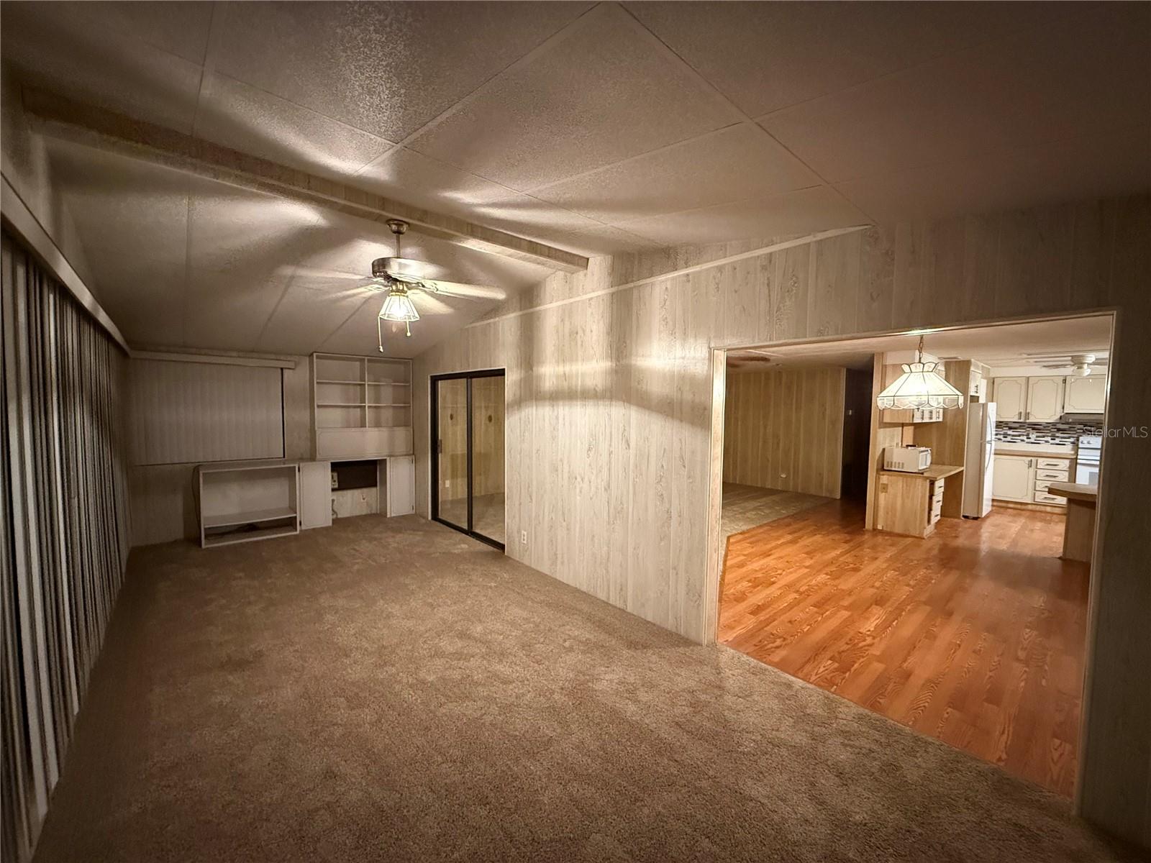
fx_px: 466
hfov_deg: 102.1
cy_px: 432
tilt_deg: -3.3
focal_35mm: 14
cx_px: 576
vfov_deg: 85.7
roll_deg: -0.2
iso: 1250
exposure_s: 1/40
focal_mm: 2.22
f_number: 2.2
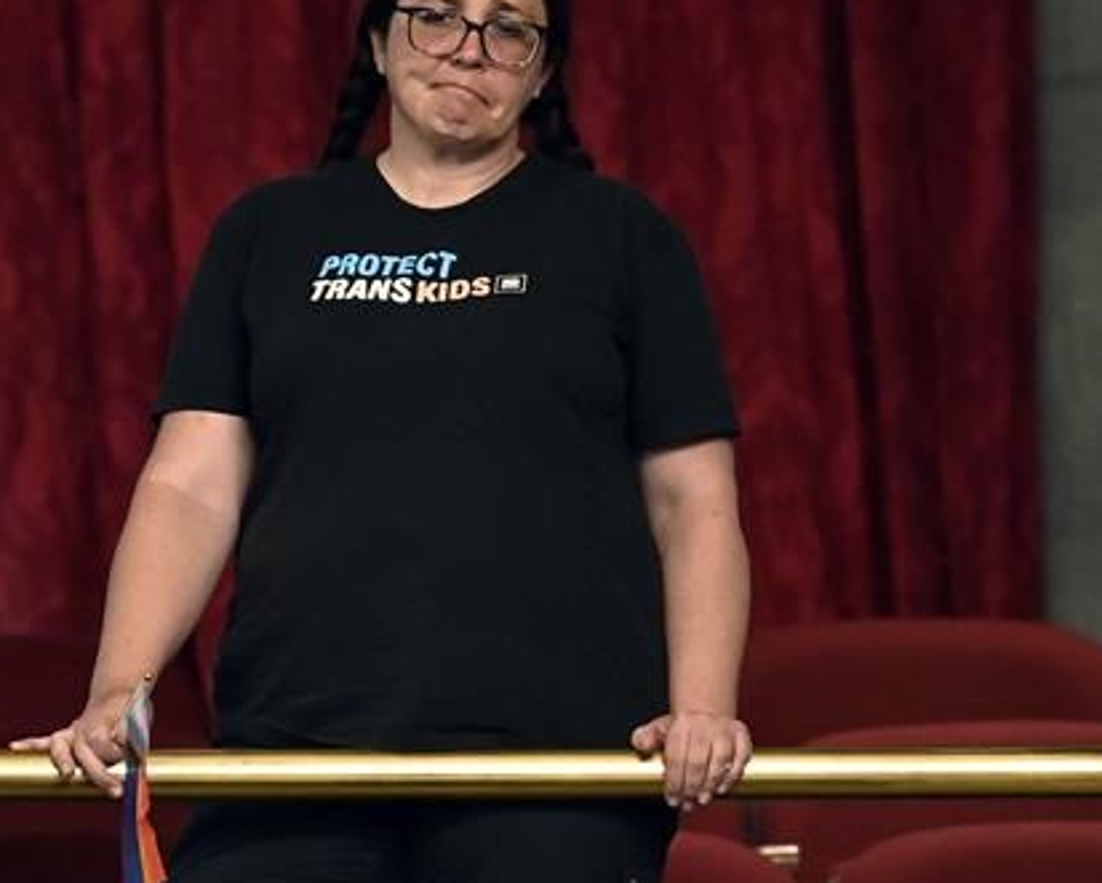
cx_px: 555
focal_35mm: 273
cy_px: 423
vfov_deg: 5.7
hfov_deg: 7.1
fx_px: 8910
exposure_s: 1/200
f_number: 2.8
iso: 10000
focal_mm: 185
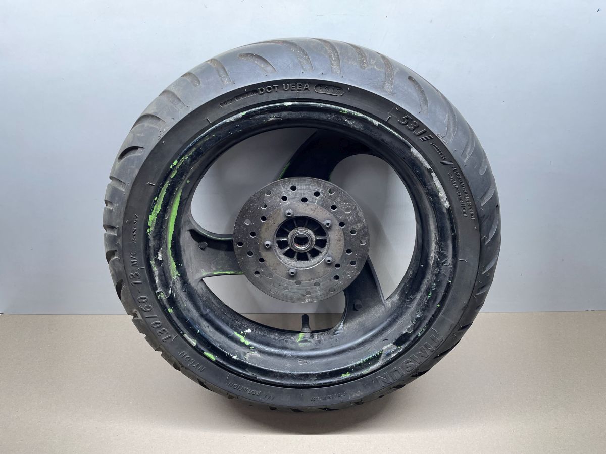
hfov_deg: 67.3
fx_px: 455
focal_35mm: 26
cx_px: 303
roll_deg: +1.2
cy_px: 227
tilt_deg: -36.0
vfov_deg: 53.1
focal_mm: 4.2
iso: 125
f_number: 1.6
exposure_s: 1/100
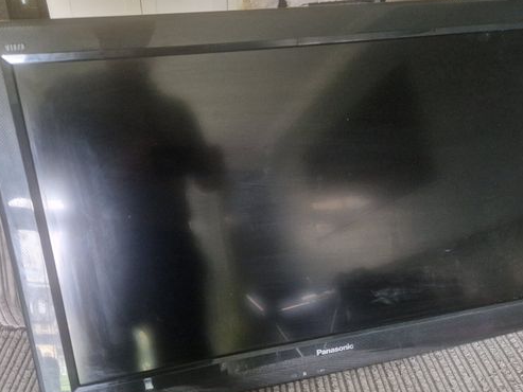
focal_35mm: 28
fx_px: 423
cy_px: 232
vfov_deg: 49.5
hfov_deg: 63.4
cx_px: 255
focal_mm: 5.4
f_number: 1.8
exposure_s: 1/25
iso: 1250
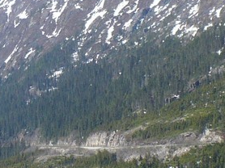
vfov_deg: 8.4
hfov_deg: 11.2
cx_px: 34
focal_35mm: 176
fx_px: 1143
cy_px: 130
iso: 100
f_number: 2.8
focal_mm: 6.1
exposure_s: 1/800
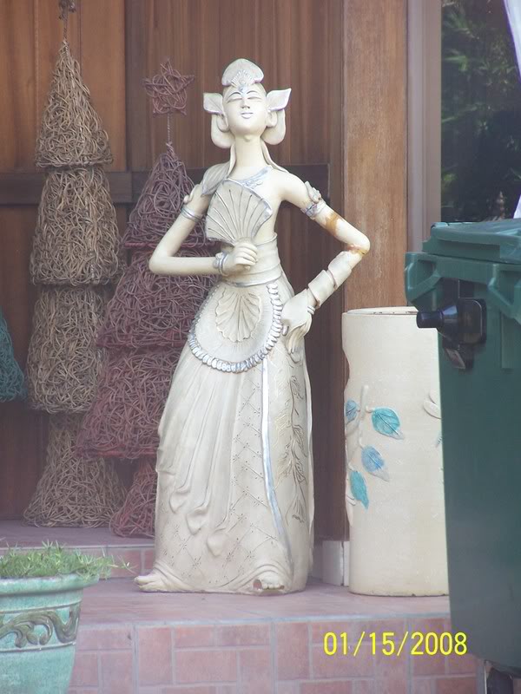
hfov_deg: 3.9
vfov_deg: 5.2
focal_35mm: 380
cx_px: 260
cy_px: 347
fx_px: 7626
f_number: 3.7
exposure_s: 1/180
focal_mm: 63
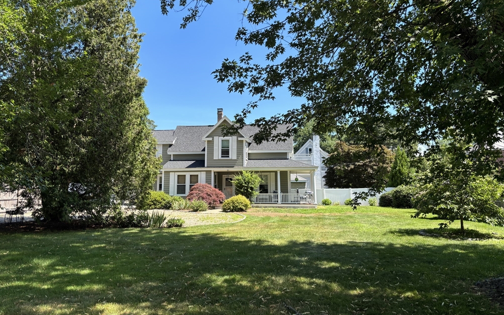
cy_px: 128
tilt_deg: +8.4
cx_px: 249
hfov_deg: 66.5
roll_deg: +0.4
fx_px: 385
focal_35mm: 28
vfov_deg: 44.3
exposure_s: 1/1279
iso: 50
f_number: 1.6
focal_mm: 5.96
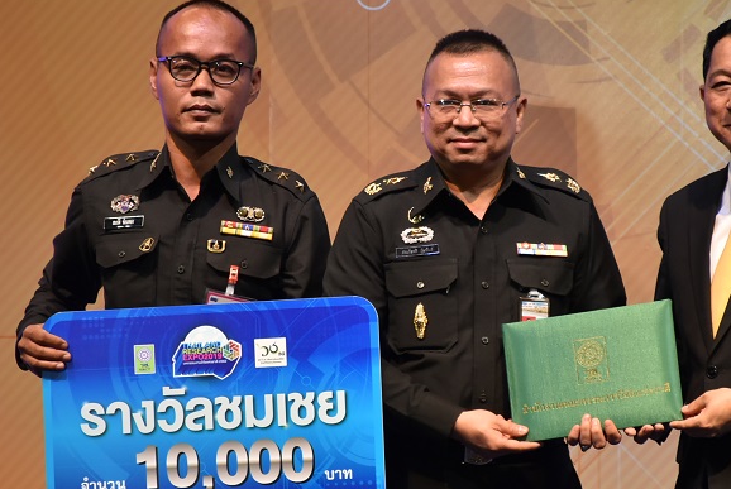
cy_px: 270
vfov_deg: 4.2
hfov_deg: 6.3
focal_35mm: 326
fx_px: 6628
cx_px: 441
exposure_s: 1/160
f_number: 5.6
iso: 800
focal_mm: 140
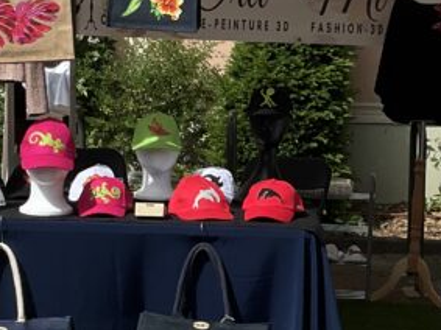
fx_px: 1337
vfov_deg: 14.1
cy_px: 165
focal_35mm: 105
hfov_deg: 18.7
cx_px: 274
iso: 25
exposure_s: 1/2058
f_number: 1.8
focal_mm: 3
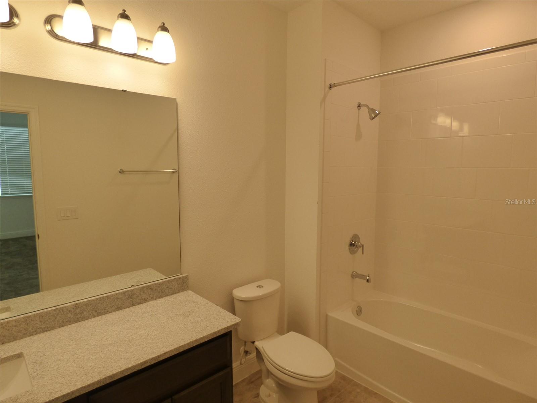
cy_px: 202
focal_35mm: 20
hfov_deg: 81.7
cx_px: 268
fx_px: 310
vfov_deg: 66.0
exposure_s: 1/125
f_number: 2.8
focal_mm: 3.58
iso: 200
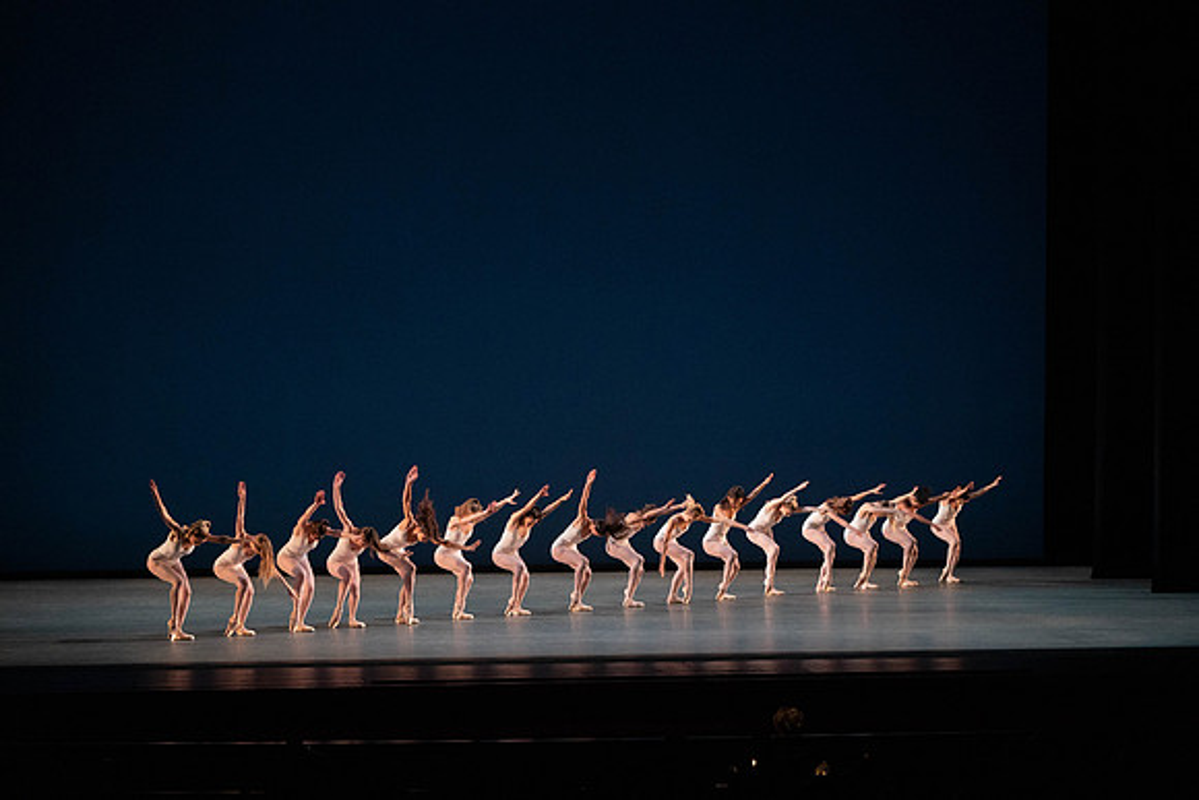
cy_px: 400
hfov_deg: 20.4
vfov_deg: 13.7
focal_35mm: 100
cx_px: 600
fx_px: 3331
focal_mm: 100
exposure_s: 1/400
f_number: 6.3
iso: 5000
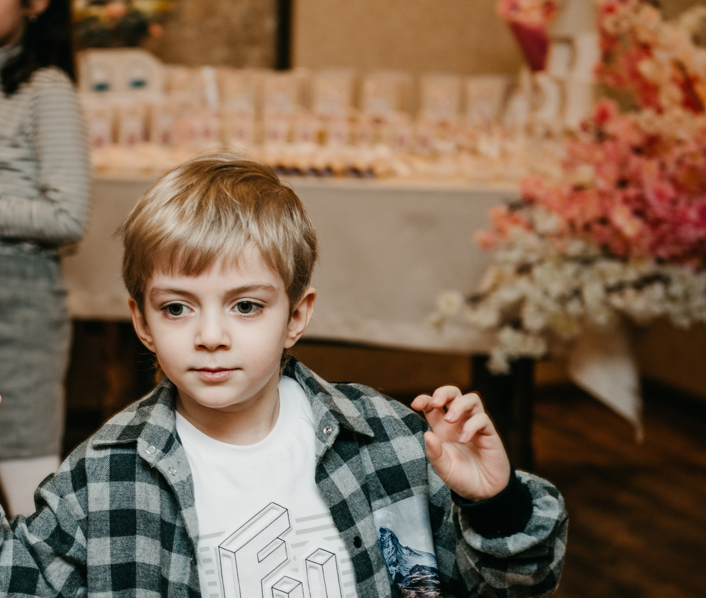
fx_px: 2438
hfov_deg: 16.4
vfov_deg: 14.0
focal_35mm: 114
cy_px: 388
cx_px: 138
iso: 200
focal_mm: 70
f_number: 4
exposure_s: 1/160
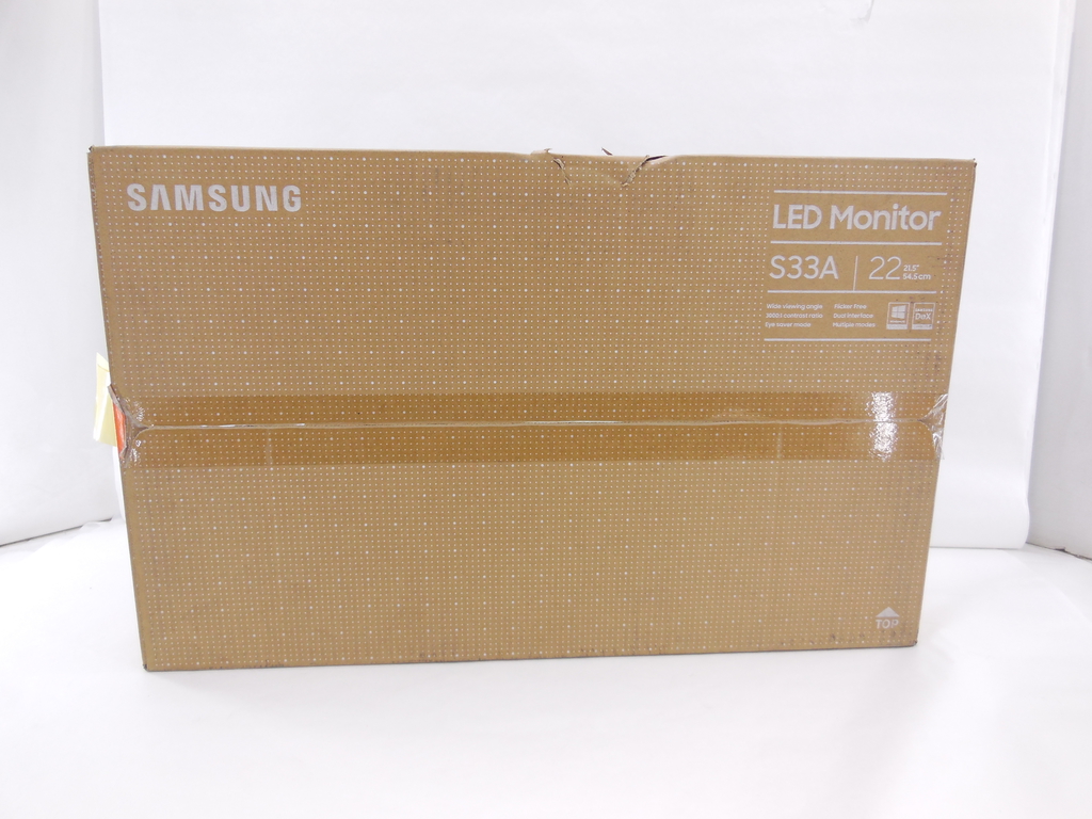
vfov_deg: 54.9
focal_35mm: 25
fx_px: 789
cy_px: 410
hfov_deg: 69.4
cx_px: 546
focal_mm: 4.5
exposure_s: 1/50
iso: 125
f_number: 3.1
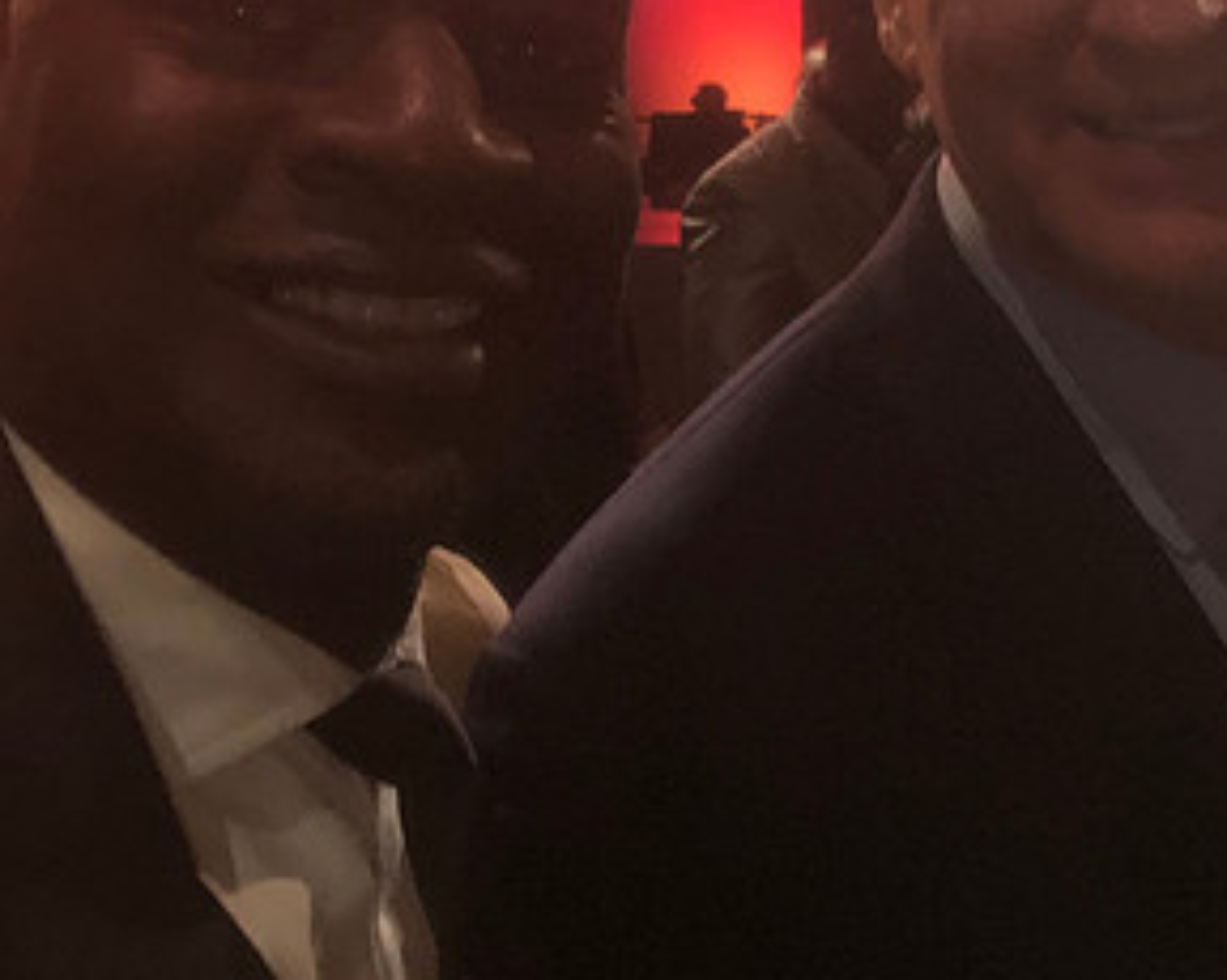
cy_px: 239
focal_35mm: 63
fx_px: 2286
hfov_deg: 29.7
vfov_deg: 23.9
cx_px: 886
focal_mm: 2.87
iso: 100
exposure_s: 1/55
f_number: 2.2
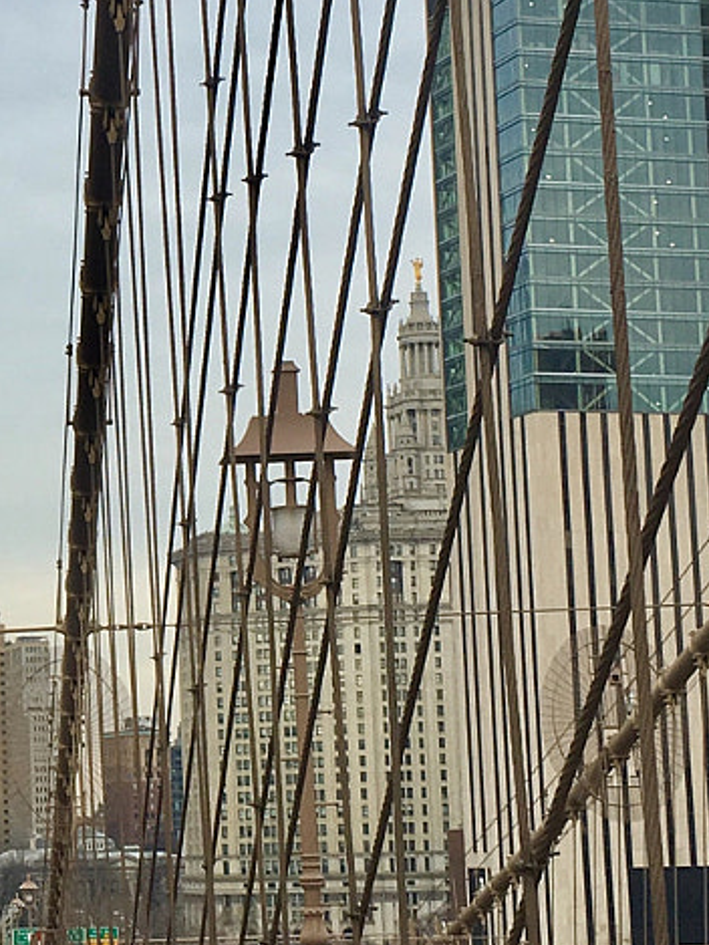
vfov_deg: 19.8
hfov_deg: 14.5
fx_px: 2702
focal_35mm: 99
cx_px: -115
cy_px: 476
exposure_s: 1/725
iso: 25
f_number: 2.2
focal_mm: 4.15
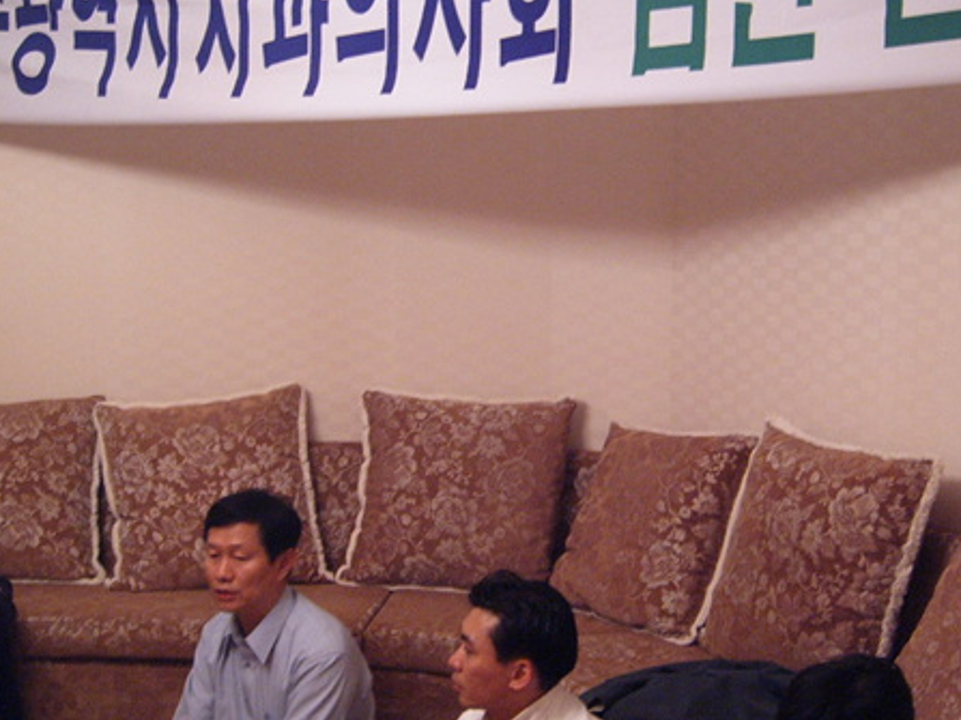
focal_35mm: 53
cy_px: 376
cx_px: 471
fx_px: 1471
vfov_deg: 27.5
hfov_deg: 36.2
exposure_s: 1/6
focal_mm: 6.2
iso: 141
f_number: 2.9
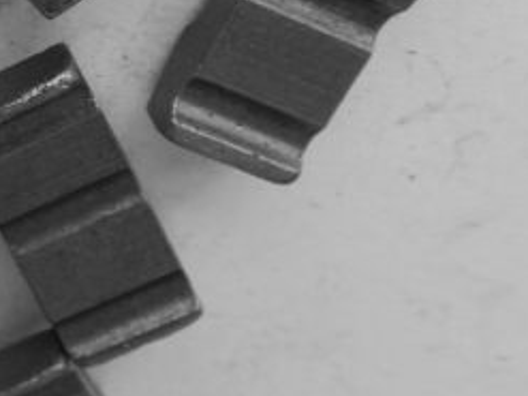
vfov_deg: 17.9
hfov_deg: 20.6
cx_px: -263
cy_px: 47
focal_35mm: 81
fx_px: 1235
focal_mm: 4.5
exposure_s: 1/250
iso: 360
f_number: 3.1
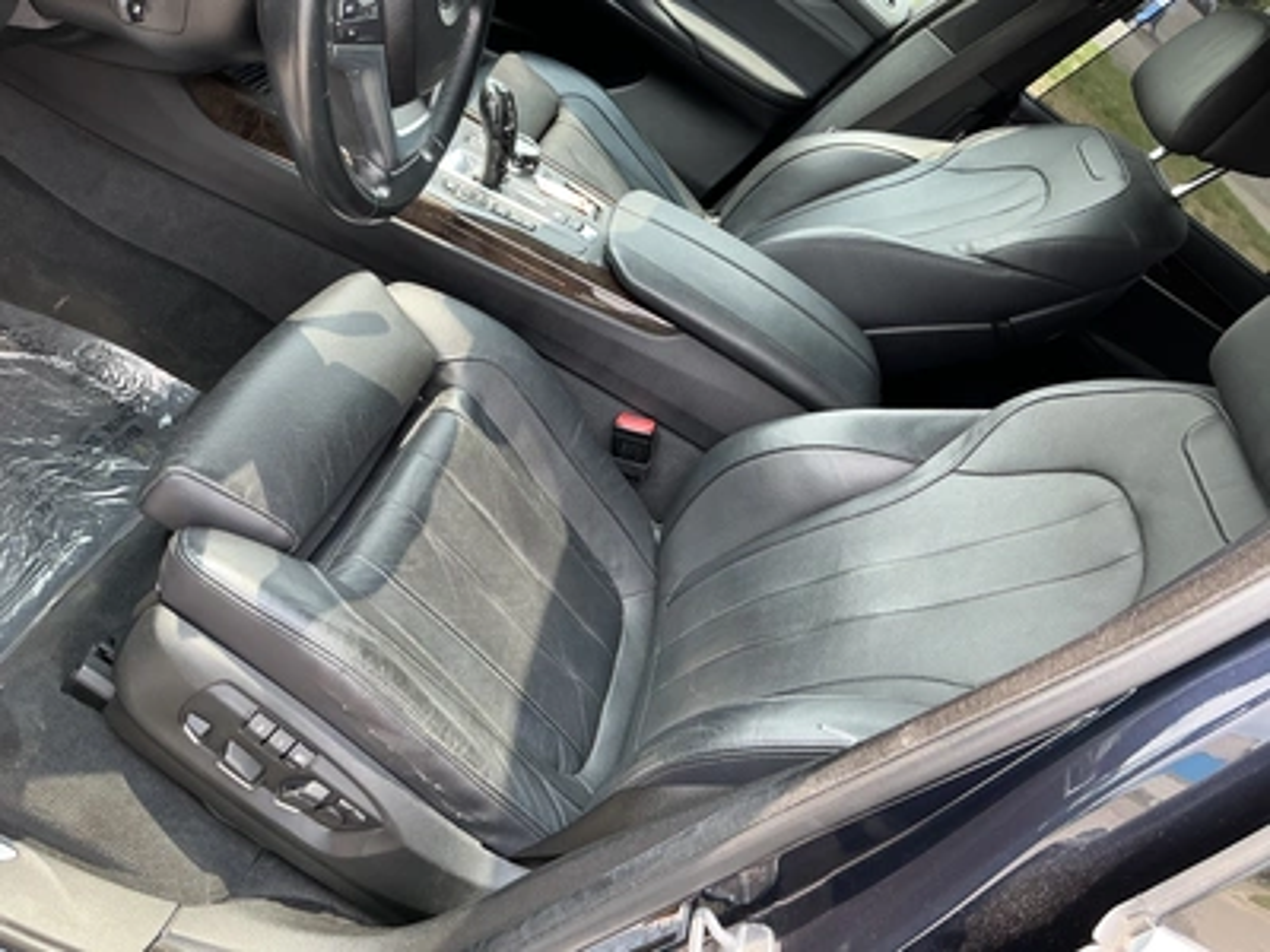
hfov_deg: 63.4
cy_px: 476
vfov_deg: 49.7
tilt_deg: -34.2
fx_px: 1027
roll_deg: -42.6
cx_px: 635
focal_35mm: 28
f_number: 1.8
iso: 25
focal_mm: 3
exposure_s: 1/122
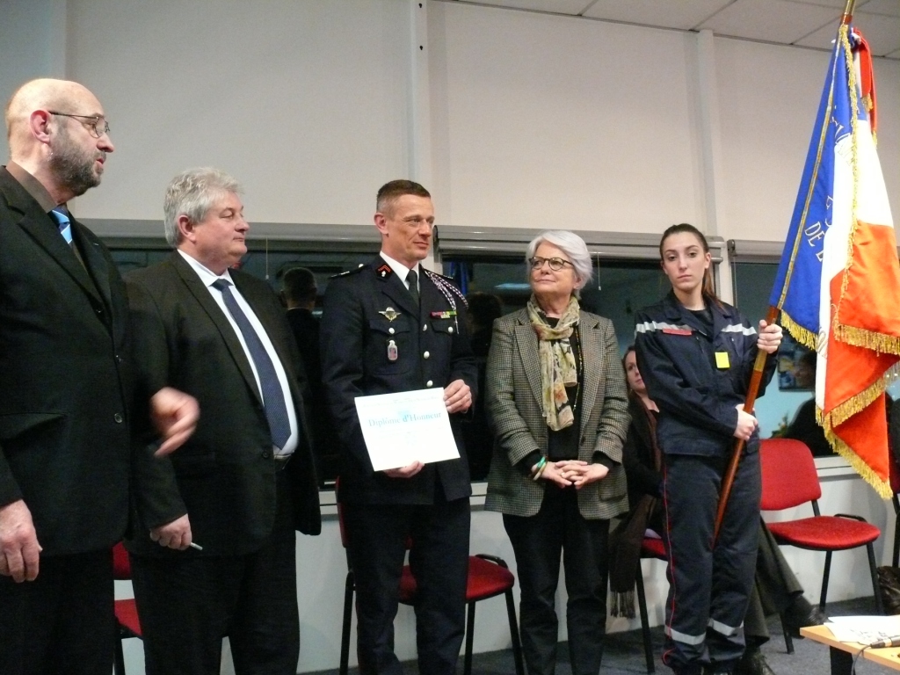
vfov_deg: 40.7
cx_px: 450
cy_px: 338
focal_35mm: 35
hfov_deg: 52.6
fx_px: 910
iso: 800
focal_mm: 7.4
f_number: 2.8
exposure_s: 1/40
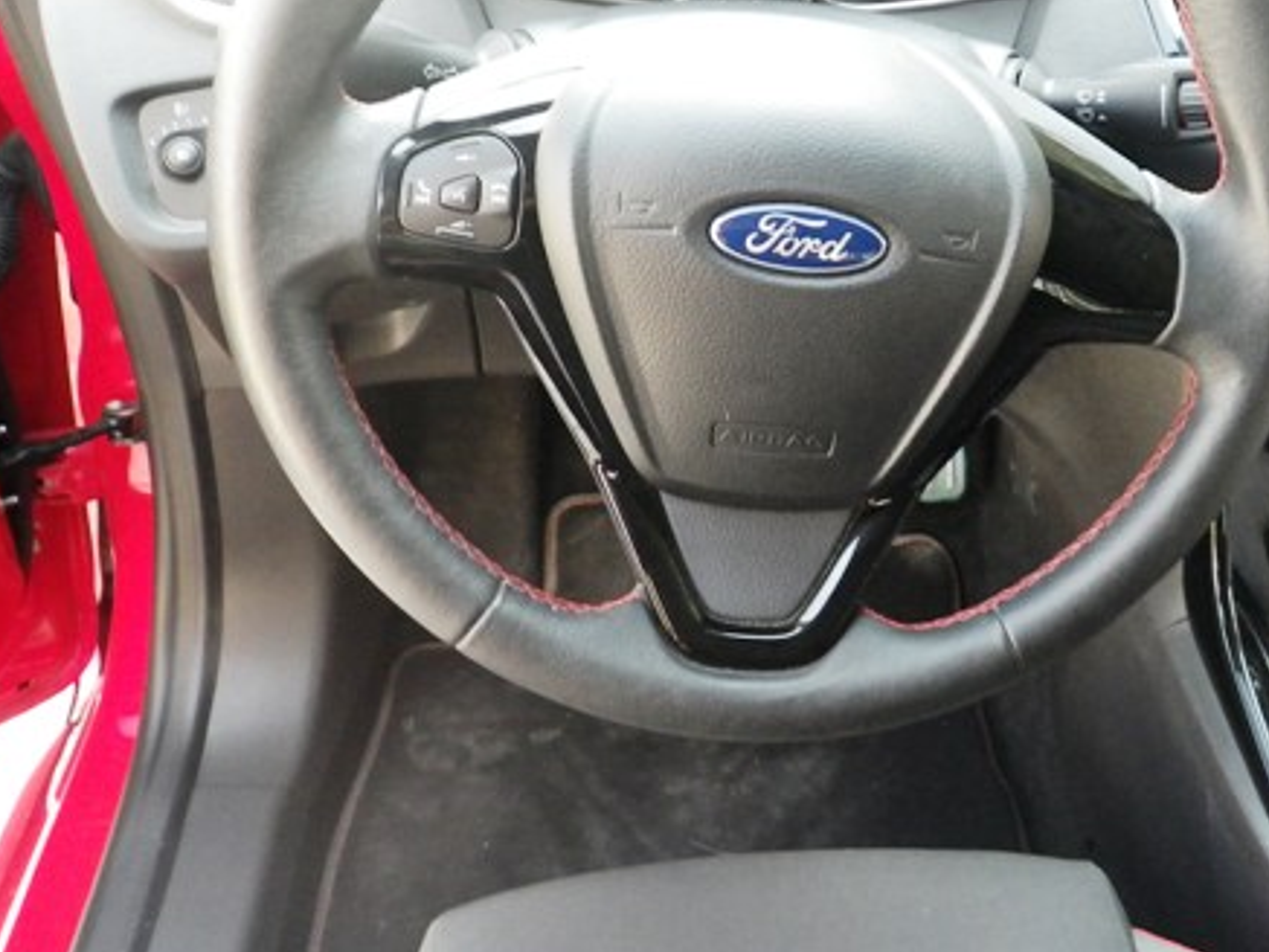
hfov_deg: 44.8
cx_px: 891
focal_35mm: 41
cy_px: 261
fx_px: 1503
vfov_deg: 34.5
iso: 400
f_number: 3.5
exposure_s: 1/50
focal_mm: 5
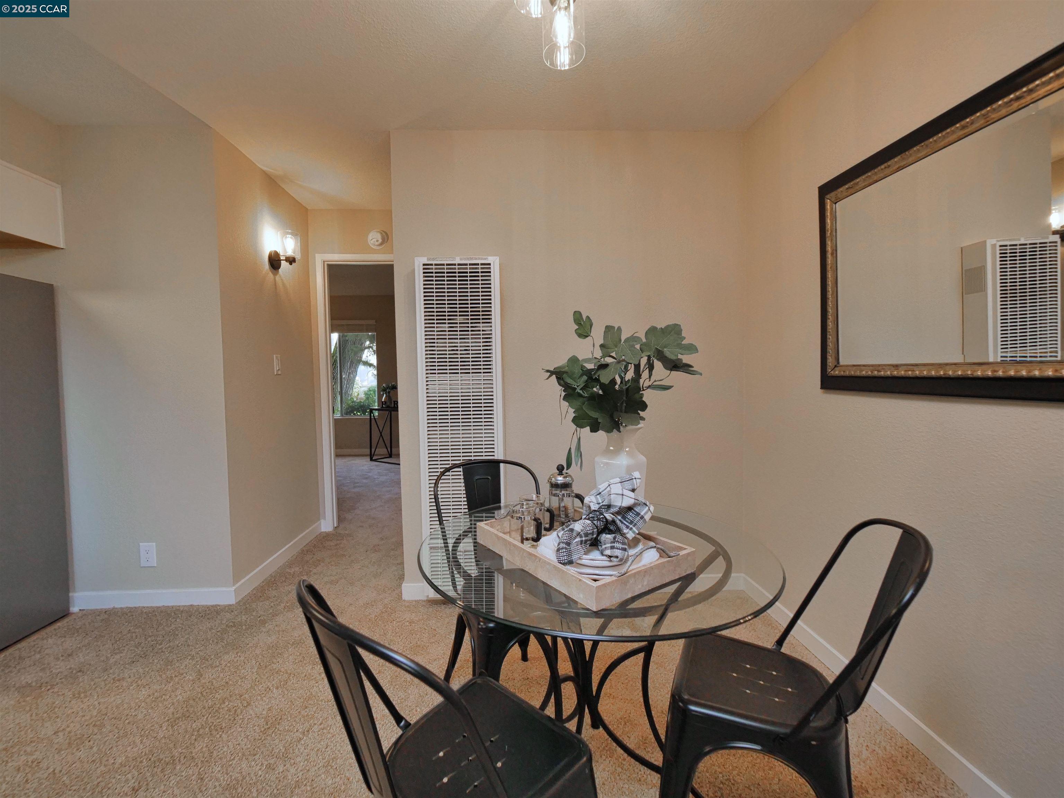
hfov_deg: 102.1
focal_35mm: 14
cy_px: 399
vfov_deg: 85.7
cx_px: 532
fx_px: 430
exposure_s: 1/160
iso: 800
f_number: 3.5
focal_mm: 7
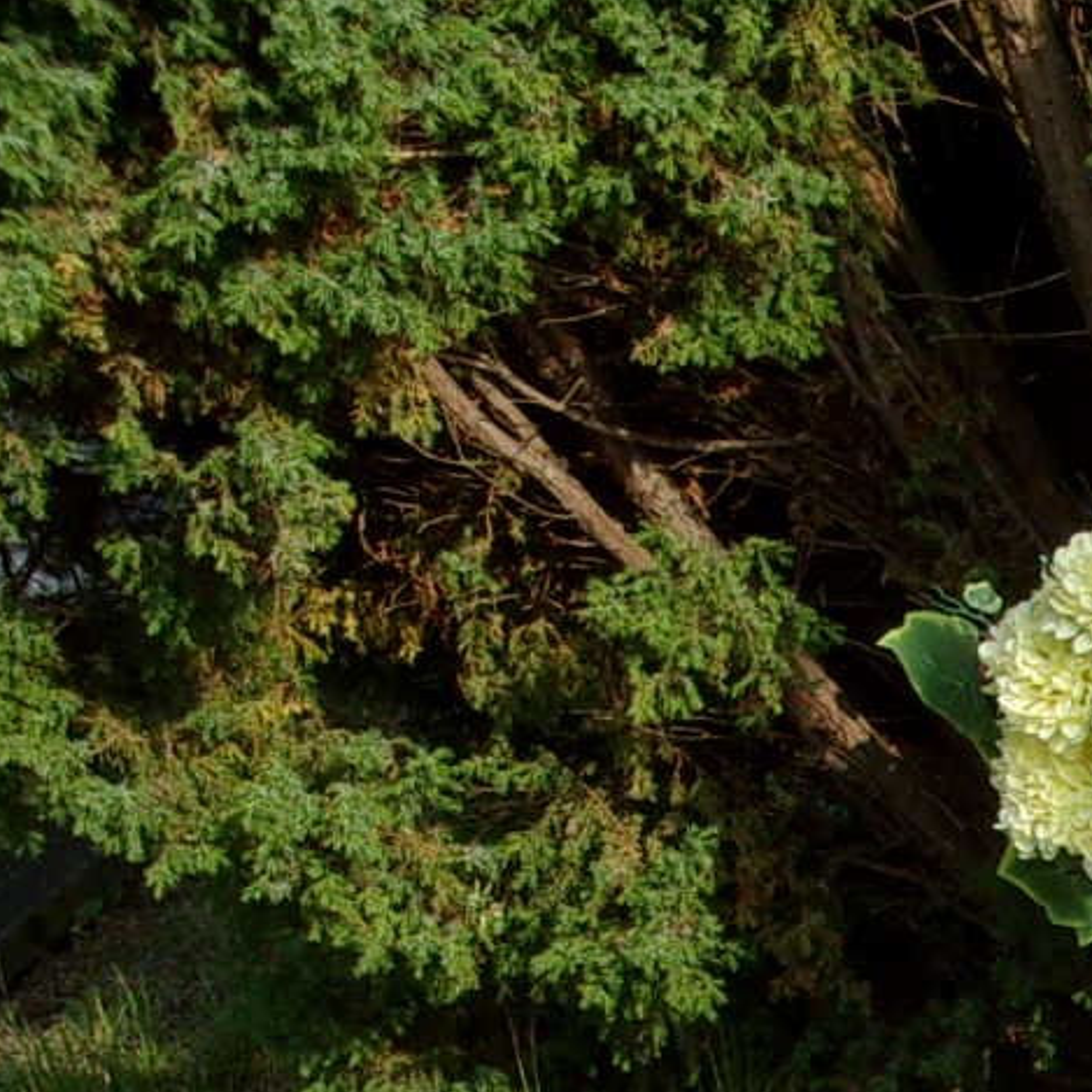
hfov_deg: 14.7
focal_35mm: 108
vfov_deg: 15.3
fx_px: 3855
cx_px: 1779
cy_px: 1446
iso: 80
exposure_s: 1/240
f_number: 3.9
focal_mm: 5.1
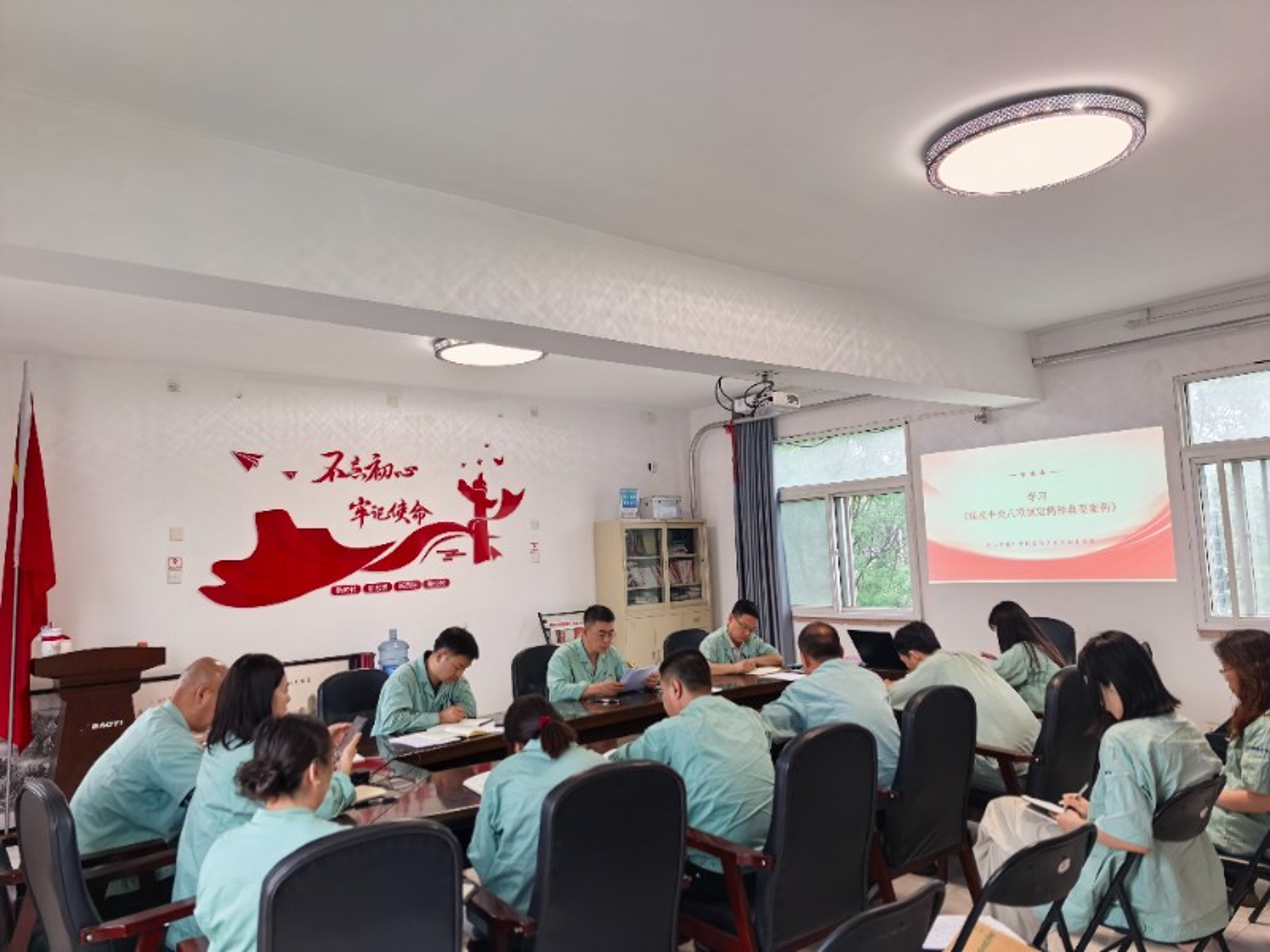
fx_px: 881
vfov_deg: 56.8
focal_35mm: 24
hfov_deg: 71.6
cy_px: 476
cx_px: 635
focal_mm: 6.98
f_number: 1.4
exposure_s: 1/165
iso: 50
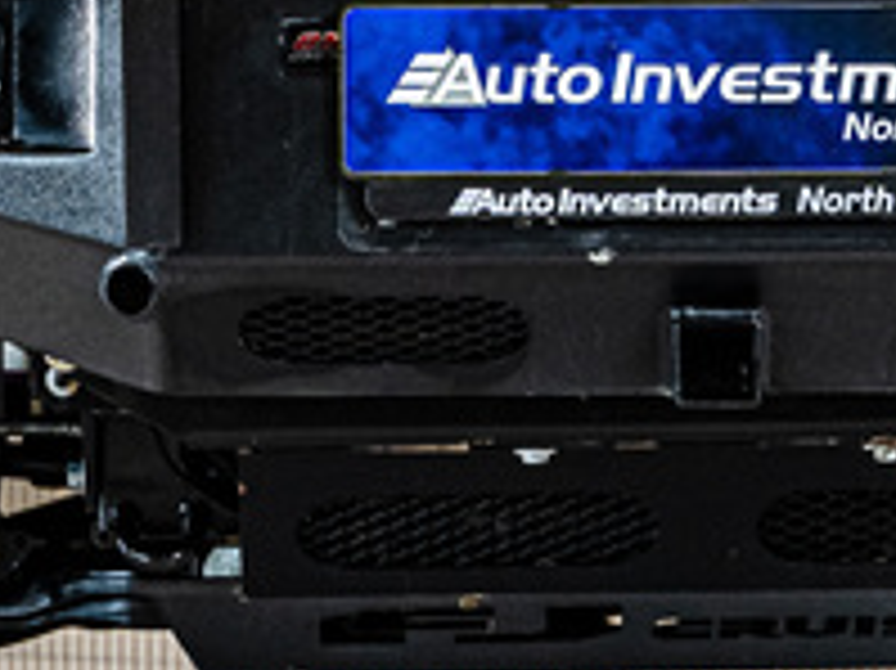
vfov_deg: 4.0
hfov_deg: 5.3
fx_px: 9597
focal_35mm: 371
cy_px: -252
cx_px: 705
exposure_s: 1/125
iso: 640
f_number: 4
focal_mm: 75
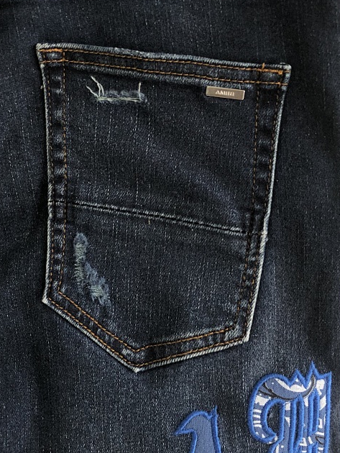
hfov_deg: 30.3
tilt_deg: -11.5
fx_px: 628
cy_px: 216
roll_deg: -3.6
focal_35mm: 48
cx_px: 168
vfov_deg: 39.6
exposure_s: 1/25
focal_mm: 4
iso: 40
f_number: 1.8
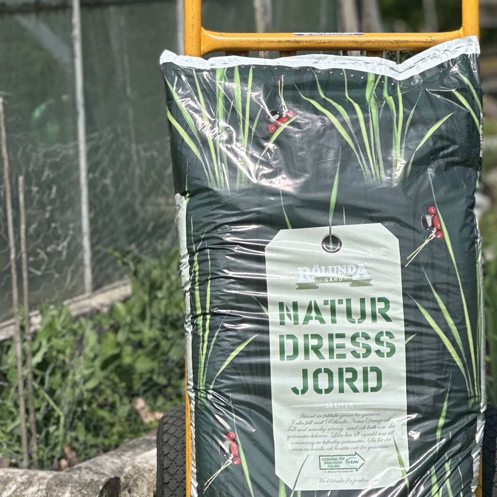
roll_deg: +1.5
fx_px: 2680
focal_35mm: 165
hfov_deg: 10.6
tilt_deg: -6.8
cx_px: 332
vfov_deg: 10.6
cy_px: 281
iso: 32
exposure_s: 1/1206
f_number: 2.8
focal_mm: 9
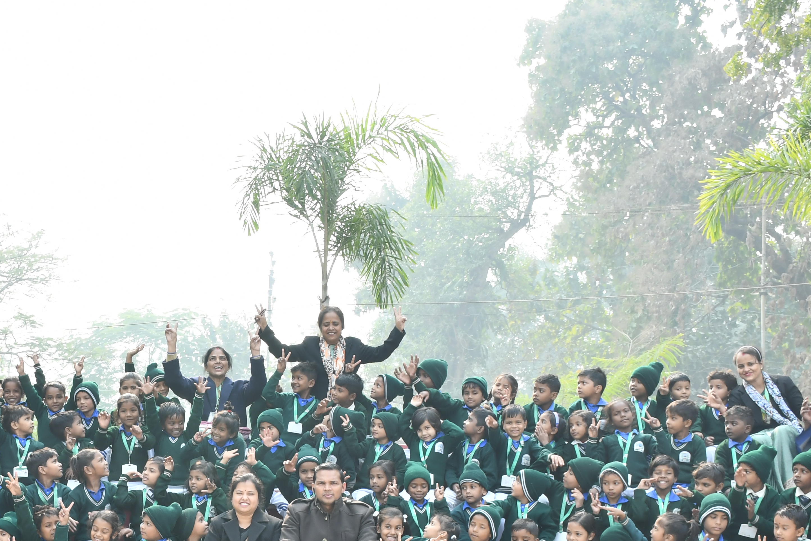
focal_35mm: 58
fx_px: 1307
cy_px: 504
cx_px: 234
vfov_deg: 22.7
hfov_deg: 34.0
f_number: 8
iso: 250
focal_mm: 20
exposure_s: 1/125
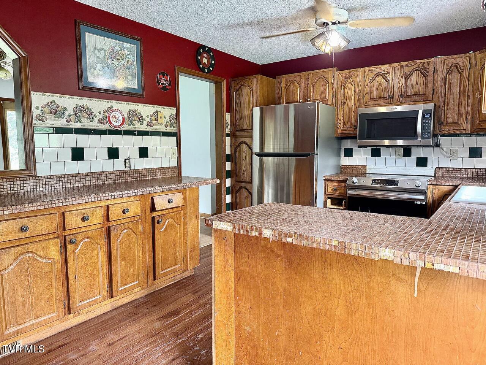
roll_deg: +0.9
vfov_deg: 56.8
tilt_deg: -6.9
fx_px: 337
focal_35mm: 24
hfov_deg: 71.6
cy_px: 182
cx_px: 243
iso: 400
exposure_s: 1/60
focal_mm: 6.76
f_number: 1.78
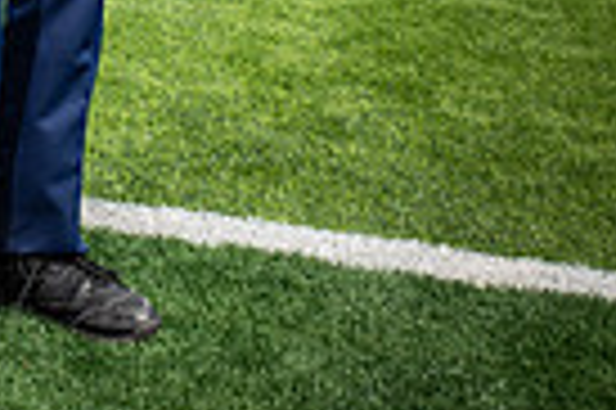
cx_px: -22
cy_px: -527
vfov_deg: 9.8
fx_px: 2136
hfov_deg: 16.0
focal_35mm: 125
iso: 125
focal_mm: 38
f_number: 7.1
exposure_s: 1/400
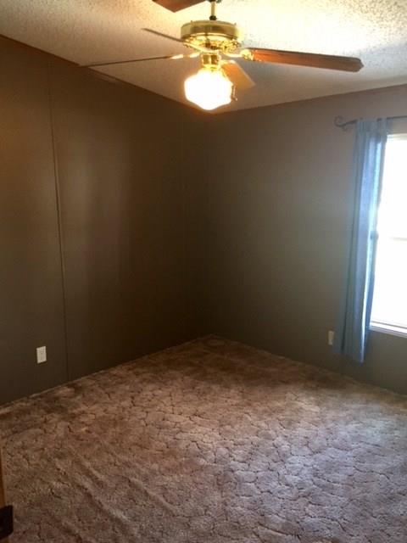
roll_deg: +0.1
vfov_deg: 61.7
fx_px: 455
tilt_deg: -10.6
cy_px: 272
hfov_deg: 48.2
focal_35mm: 29
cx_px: 204
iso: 160
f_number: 2.2
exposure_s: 1/30
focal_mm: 4.15
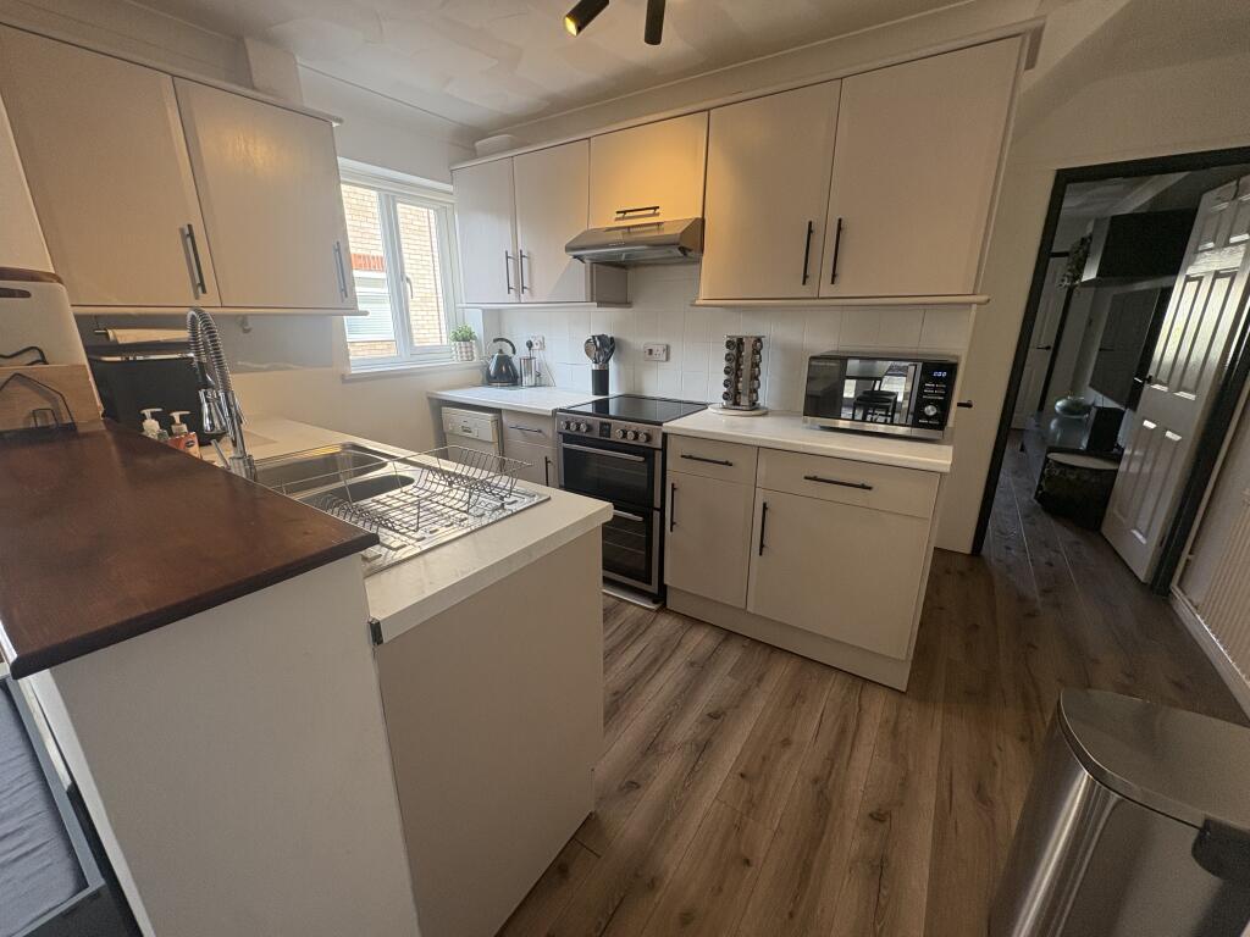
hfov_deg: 102.1
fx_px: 506
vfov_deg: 85.7
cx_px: 625
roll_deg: -0.2
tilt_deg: -17.2
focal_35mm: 14
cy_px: 468
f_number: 2.2
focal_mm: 2.22
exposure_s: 1/99
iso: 160
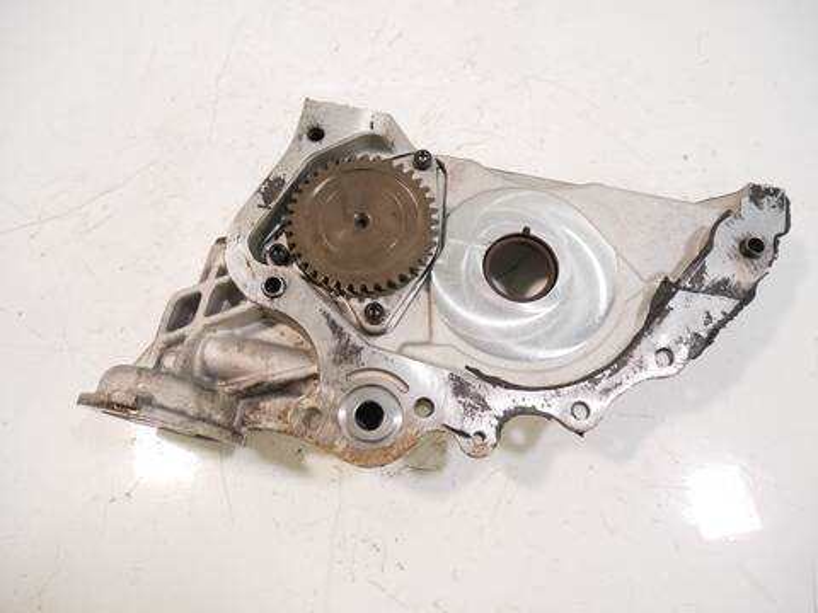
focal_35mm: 24
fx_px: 567
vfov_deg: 56.8
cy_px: 306
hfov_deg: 71.6
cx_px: 409
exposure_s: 1/60
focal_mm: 12
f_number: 3.5
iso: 640
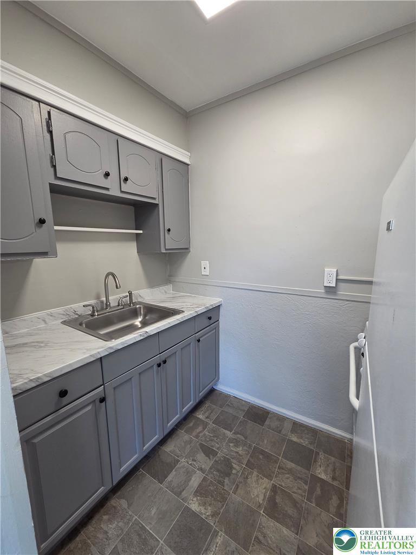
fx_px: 208
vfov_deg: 106.2
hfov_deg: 89.9
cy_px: 278
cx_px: 208
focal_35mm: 13
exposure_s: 1/120
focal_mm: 2.2
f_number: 2.2
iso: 320
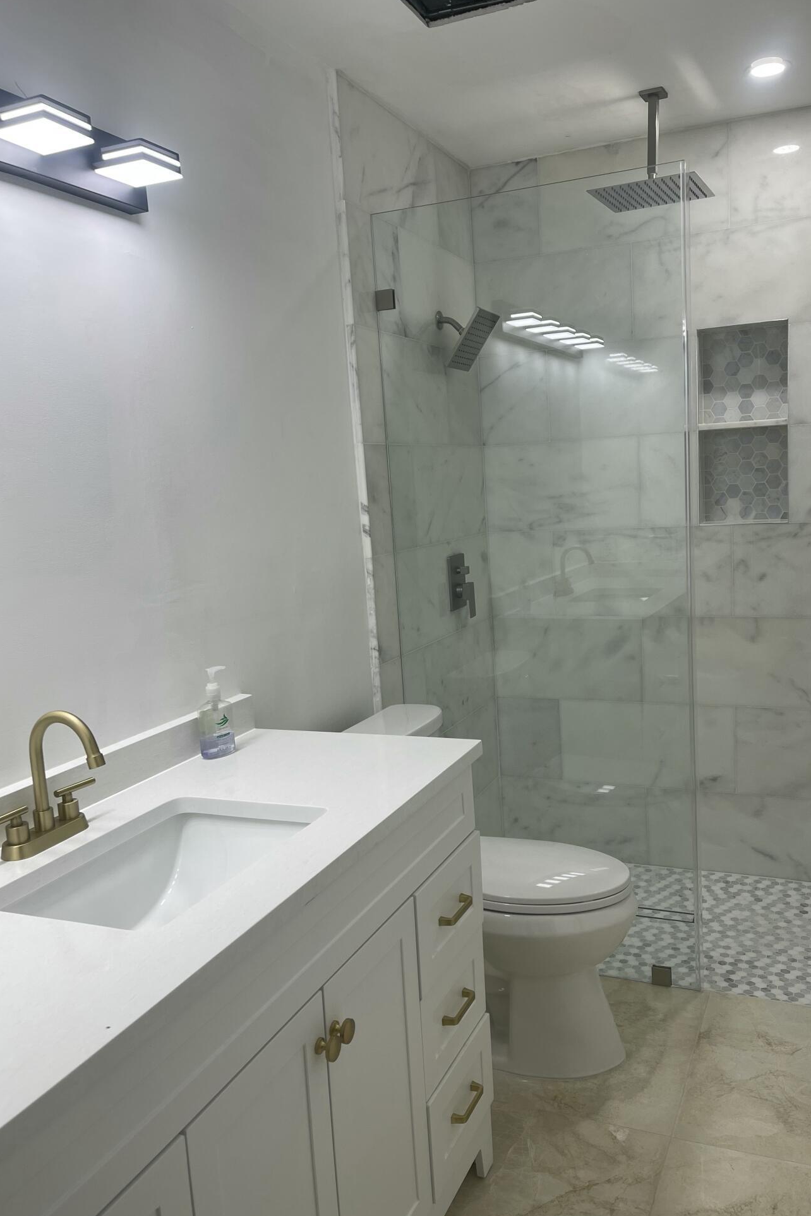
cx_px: 461
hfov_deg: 47.8
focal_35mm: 27
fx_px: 912
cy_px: 614
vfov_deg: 67.4
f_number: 1.6
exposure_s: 1/120
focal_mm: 5.1
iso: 50
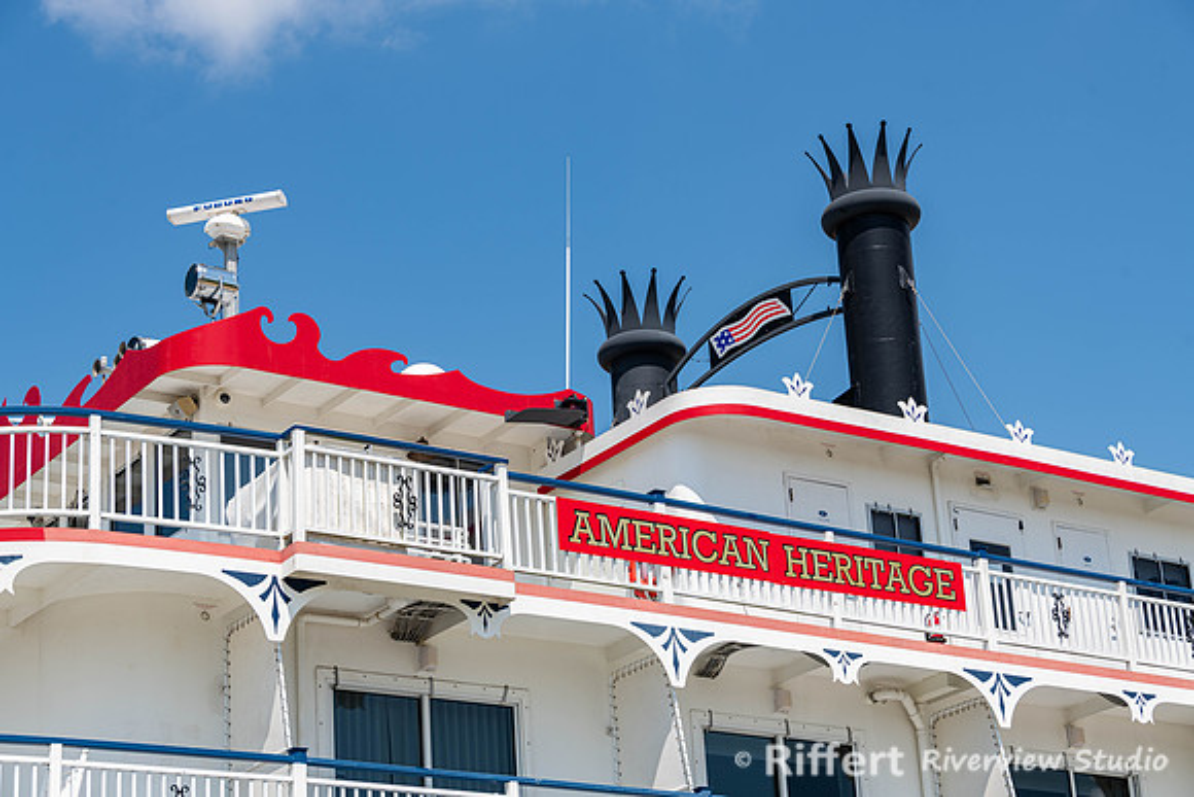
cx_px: 597
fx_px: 2388
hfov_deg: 28.1
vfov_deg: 18.9
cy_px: 398
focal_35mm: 72
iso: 64
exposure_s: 1/160
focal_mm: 72
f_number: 8
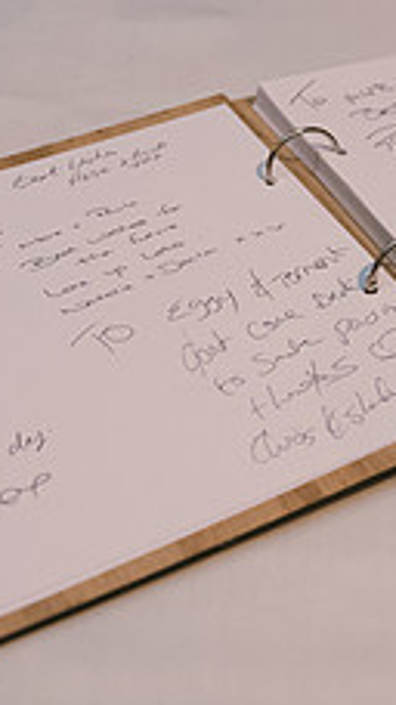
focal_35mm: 64
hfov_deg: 18.8
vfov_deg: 31.9
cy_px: 128
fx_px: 1196
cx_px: 164
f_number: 3.5
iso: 800
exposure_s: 1/160
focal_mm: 24
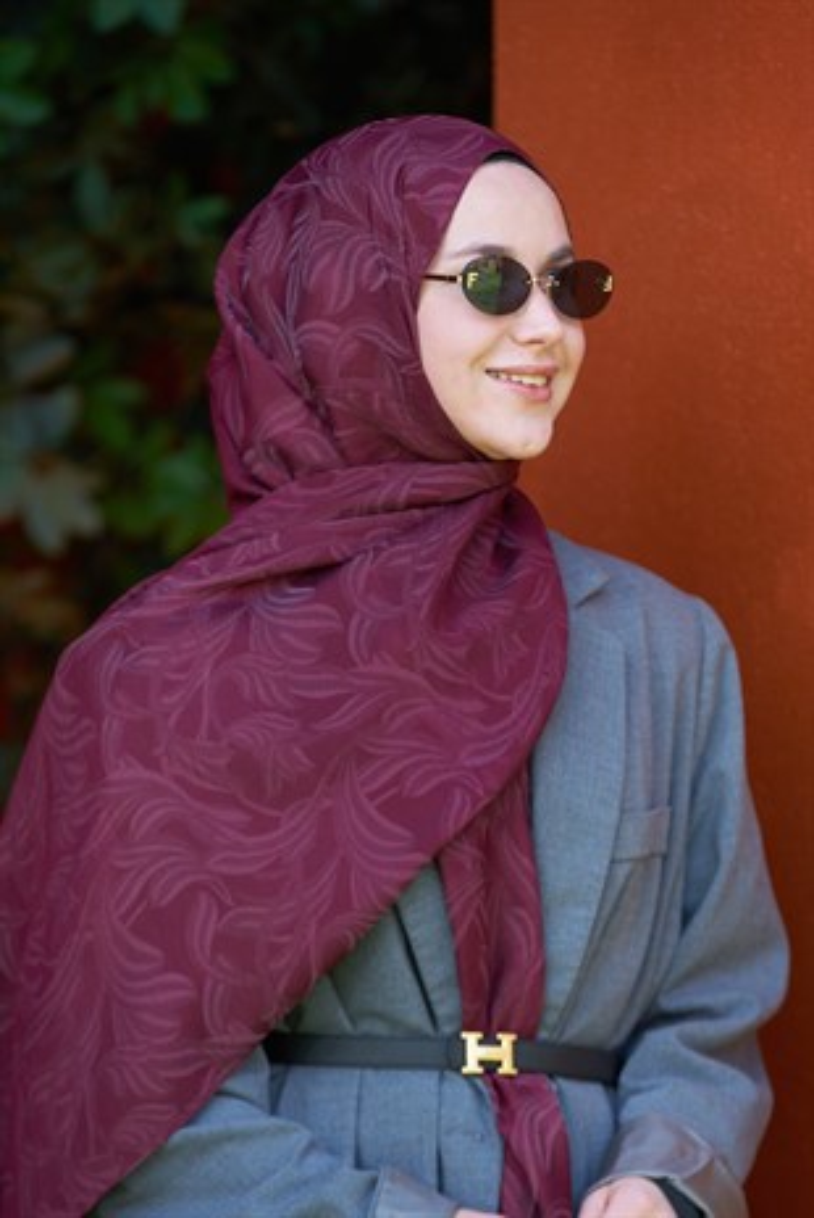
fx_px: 5926
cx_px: 407
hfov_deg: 7.9
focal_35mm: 175
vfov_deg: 11.7
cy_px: 609
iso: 200
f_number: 4
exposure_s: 1/200
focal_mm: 175
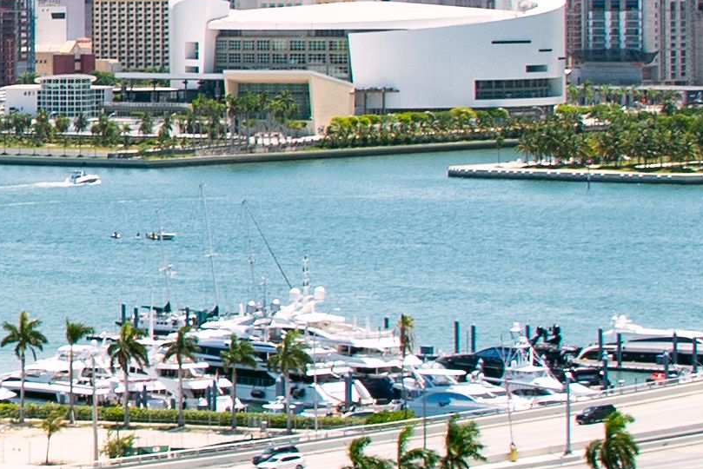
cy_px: -83
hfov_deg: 8.4
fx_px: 4649
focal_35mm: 238
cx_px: -441
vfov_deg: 5.8
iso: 100
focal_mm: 32
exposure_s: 1/125
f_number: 10
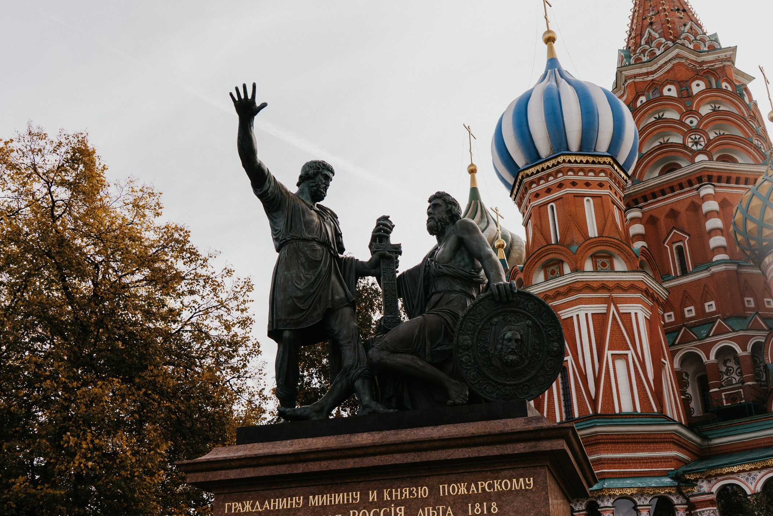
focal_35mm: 41
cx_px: 392
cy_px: 278
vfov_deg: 32.6
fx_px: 880
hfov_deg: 47.4
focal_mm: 34
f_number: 4
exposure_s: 1/320
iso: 100
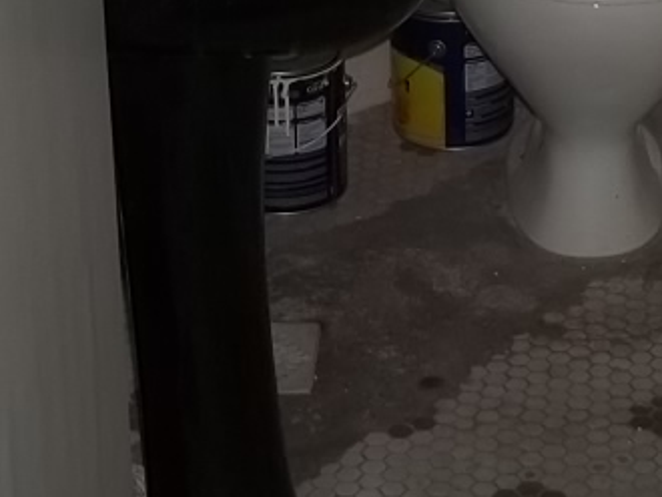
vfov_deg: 11.8
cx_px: 401
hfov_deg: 15.9
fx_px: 2373
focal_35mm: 124
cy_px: -72
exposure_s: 1/30
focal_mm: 5.7
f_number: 2.9
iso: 64
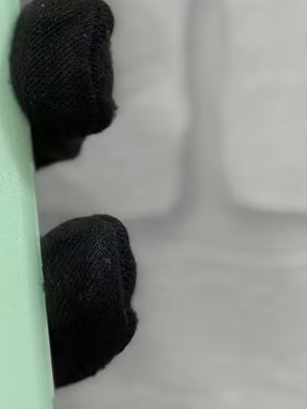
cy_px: 82
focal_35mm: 174
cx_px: -187
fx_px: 2057
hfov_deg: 8.3
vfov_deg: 11.3
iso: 50
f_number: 1.78
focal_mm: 6.76
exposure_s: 1/100
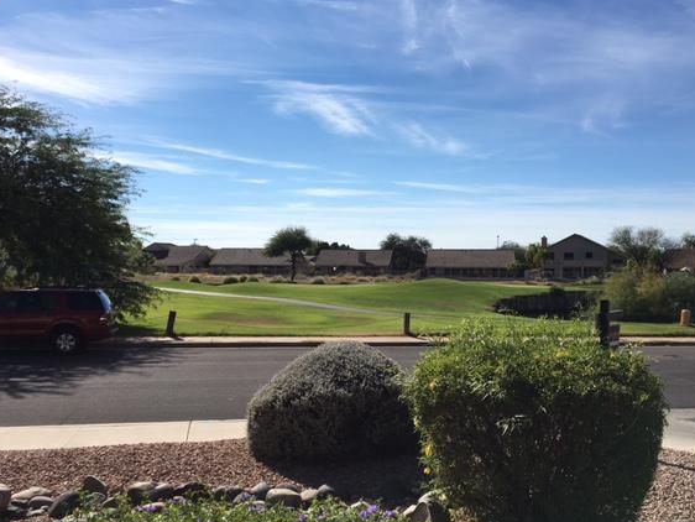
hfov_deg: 55.3
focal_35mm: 33
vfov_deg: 43.0
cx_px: 376
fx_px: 663
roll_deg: +0.0
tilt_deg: +0.1
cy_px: 257
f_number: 2.2
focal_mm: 4.15
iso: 25
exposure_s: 1/2849
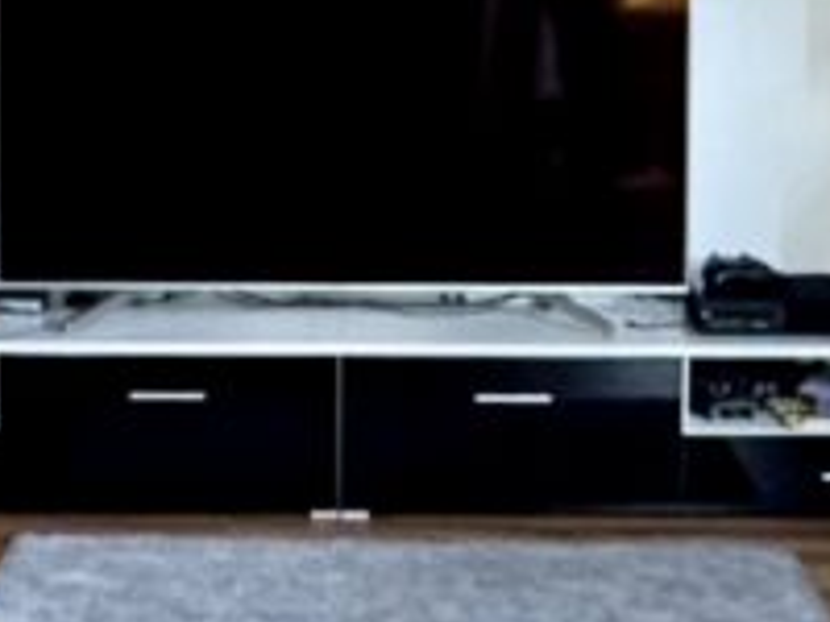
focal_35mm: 101
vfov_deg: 14.4
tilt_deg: -4.4
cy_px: 17
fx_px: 2422
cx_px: 336
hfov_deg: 19.4
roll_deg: +0.8
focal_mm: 2.22
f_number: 2.2
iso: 800
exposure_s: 1/60
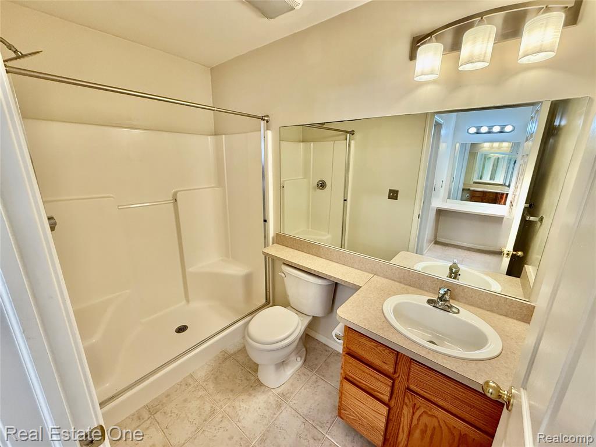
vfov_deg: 85.7
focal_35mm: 14
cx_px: 298
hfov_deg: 102.1
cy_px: 224
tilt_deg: -15.2
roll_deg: -0.2
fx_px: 241
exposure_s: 1/120
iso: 200
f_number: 2.2
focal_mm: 2.22
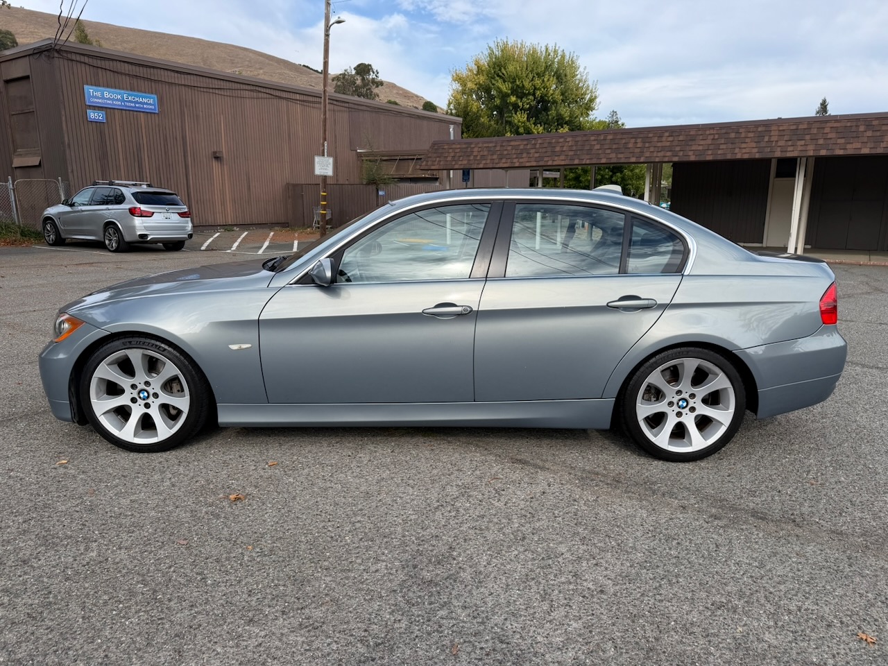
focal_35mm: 24
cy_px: 333
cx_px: 444
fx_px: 616
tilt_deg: -11.1
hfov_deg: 71.6
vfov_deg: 56.8
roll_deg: +0.4
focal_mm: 6.76
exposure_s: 1/2445
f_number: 1.78
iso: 80
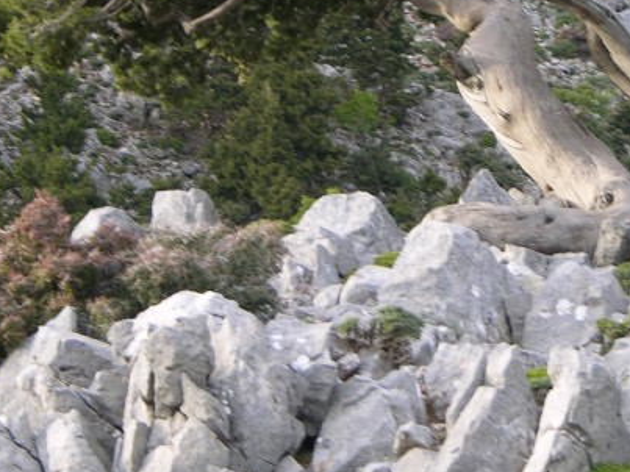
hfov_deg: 7.8
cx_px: 485
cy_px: 102
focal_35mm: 254
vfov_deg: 5.8
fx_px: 4621
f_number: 3.6
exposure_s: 1/42.3
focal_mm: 25.4
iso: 50
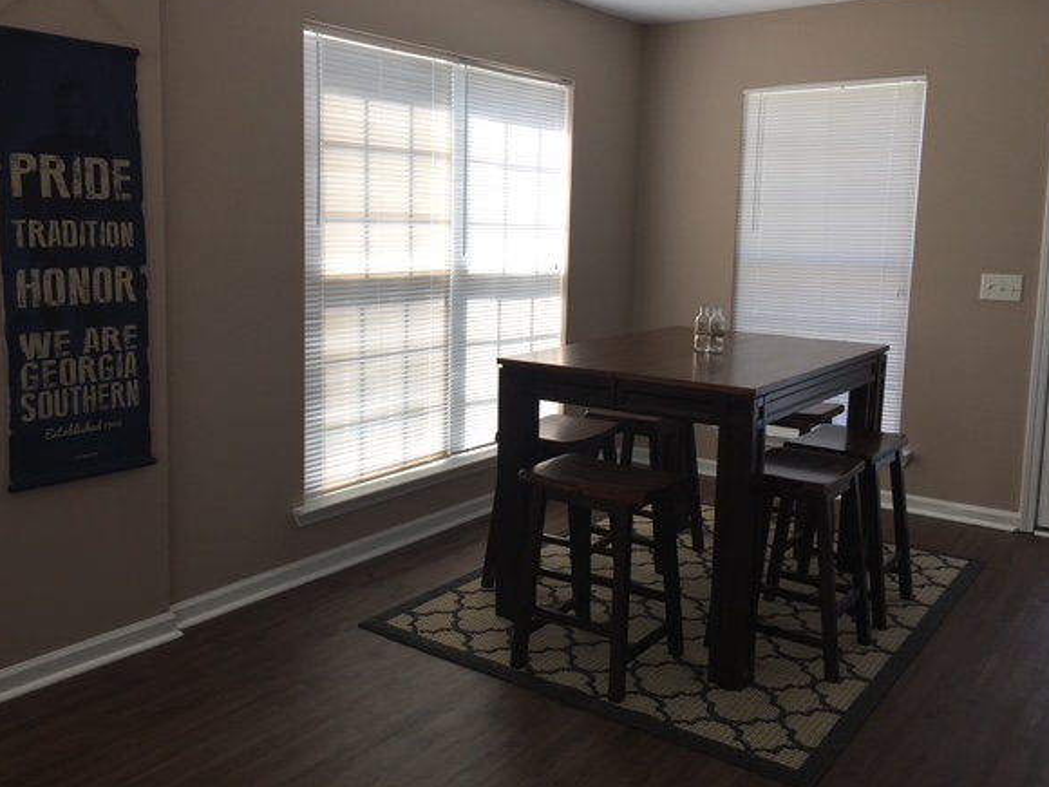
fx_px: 970
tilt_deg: -6.2
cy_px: 355
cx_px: 488
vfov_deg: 44.1
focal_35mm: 32
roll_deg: -2.4
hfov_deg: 56.8
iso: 32
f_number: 2.2
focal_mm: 4.15
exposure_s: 1/120
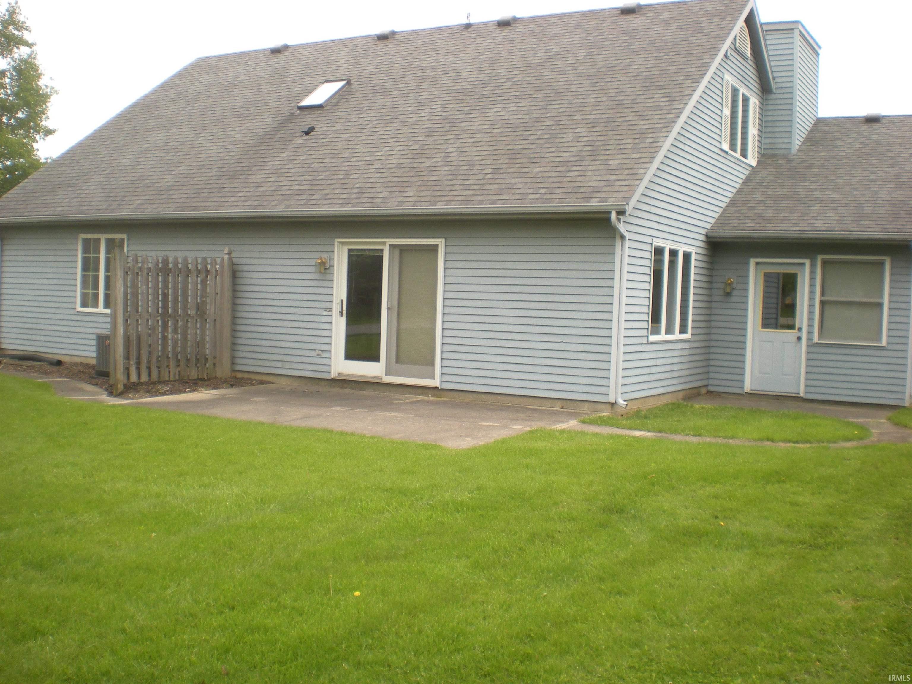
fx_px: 1001
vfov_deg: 37.7
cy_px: 342
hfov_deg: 49.0
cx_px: 456
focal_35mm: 38
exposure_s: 1/160
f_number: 4.6
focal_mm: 6.3
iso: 89
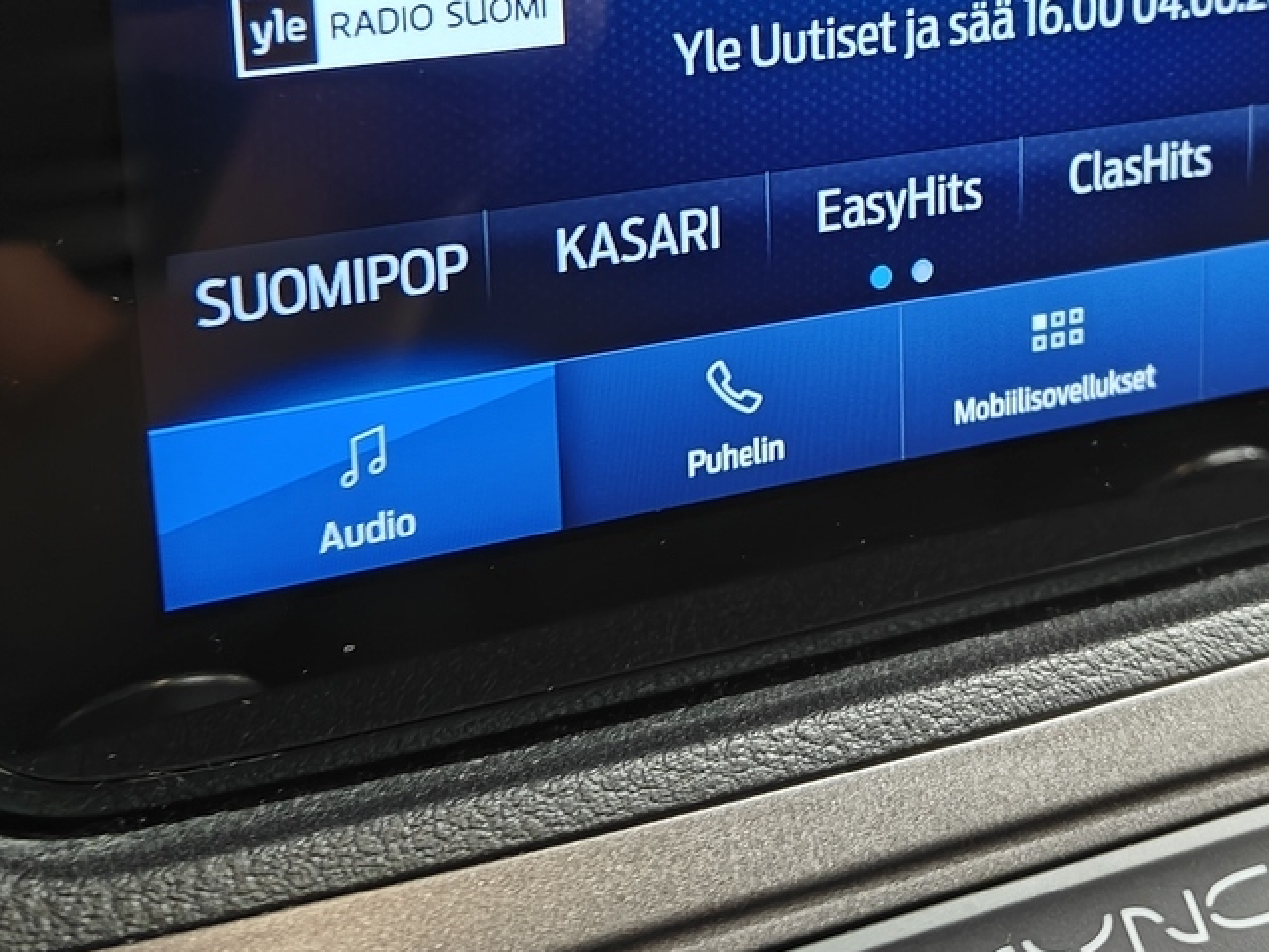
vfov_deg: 26.1
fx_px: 1980
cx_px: 674
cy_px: 91
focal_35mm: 54
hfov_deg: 35.5
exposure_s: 1/49
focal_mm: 5.59
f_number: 1.8
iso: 200
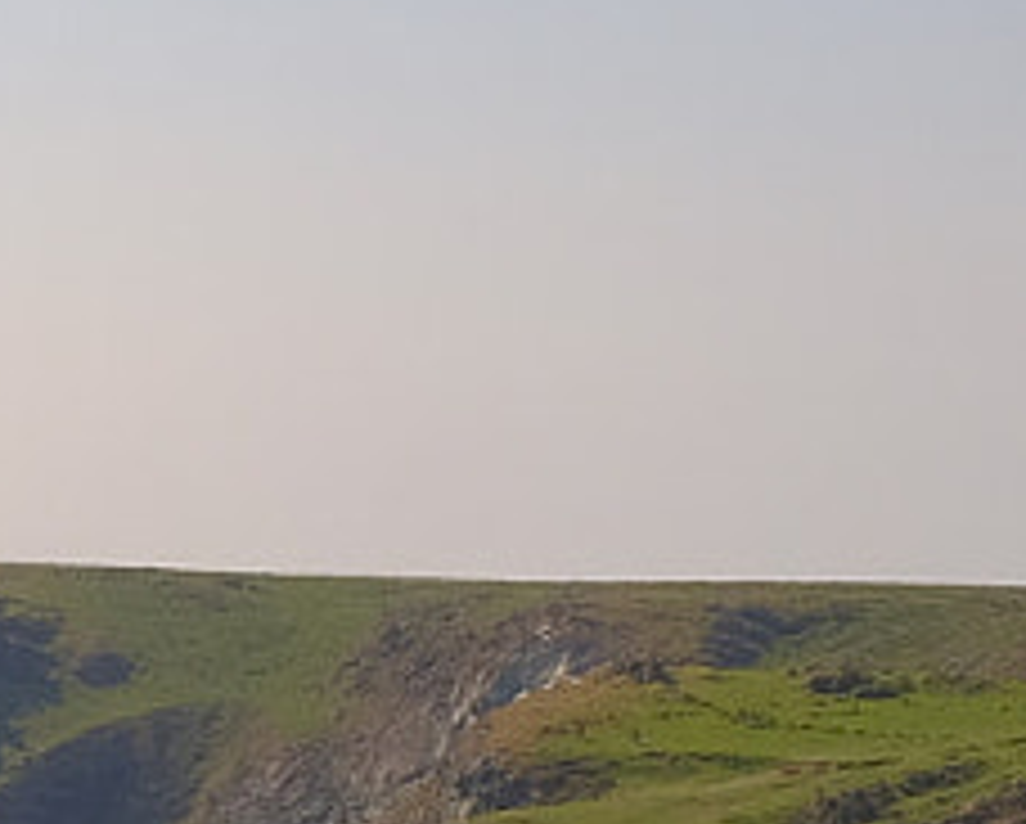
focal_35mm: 204
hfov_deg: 8.6
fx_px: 6203
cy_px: 1004
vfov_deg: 7.5
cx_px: -1395
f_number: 10
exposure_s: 1/500
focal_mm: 20.5
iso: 250
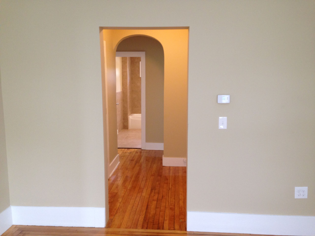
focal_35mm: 33
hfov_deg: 55.4
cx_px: 158
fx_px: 300
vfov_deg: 42.9
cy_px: 118
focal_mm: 4.12
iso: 125
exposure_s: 1/20
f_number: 2.4
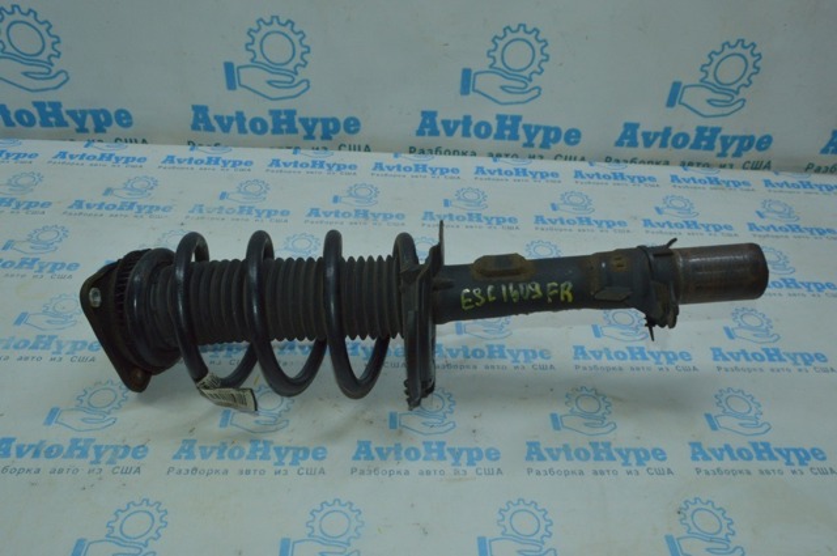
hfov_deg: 67.4
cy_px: 278
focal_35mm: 27
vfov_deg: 47.8
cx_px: 418
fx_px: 627
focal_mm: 18
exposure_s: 1/40
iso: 900
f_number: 16
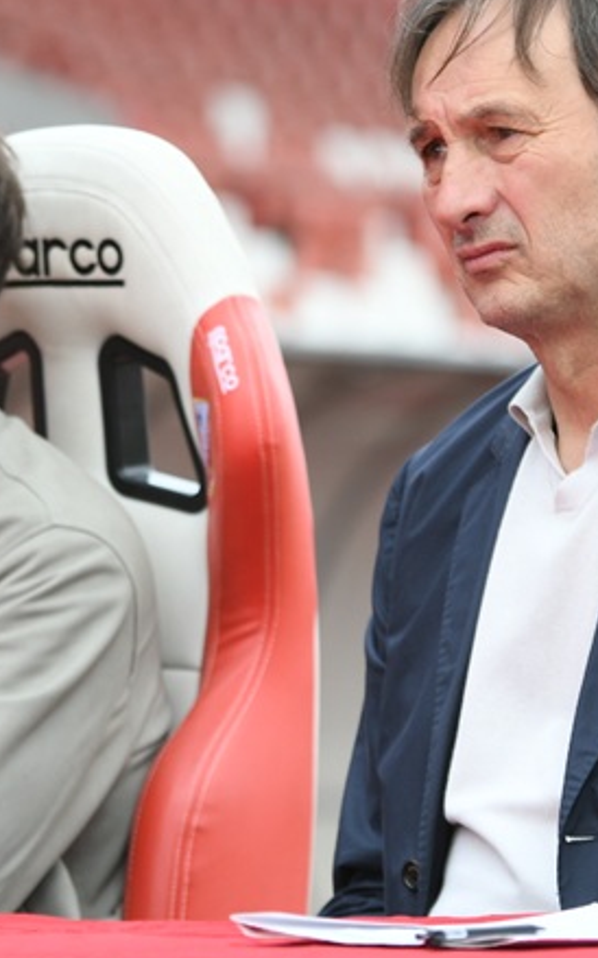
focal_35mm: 439
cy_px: 388
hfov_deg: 3.0
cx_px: 94
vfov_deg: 4.8
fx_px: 11459
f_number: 4
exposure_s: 1/500
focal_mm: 140
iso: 200
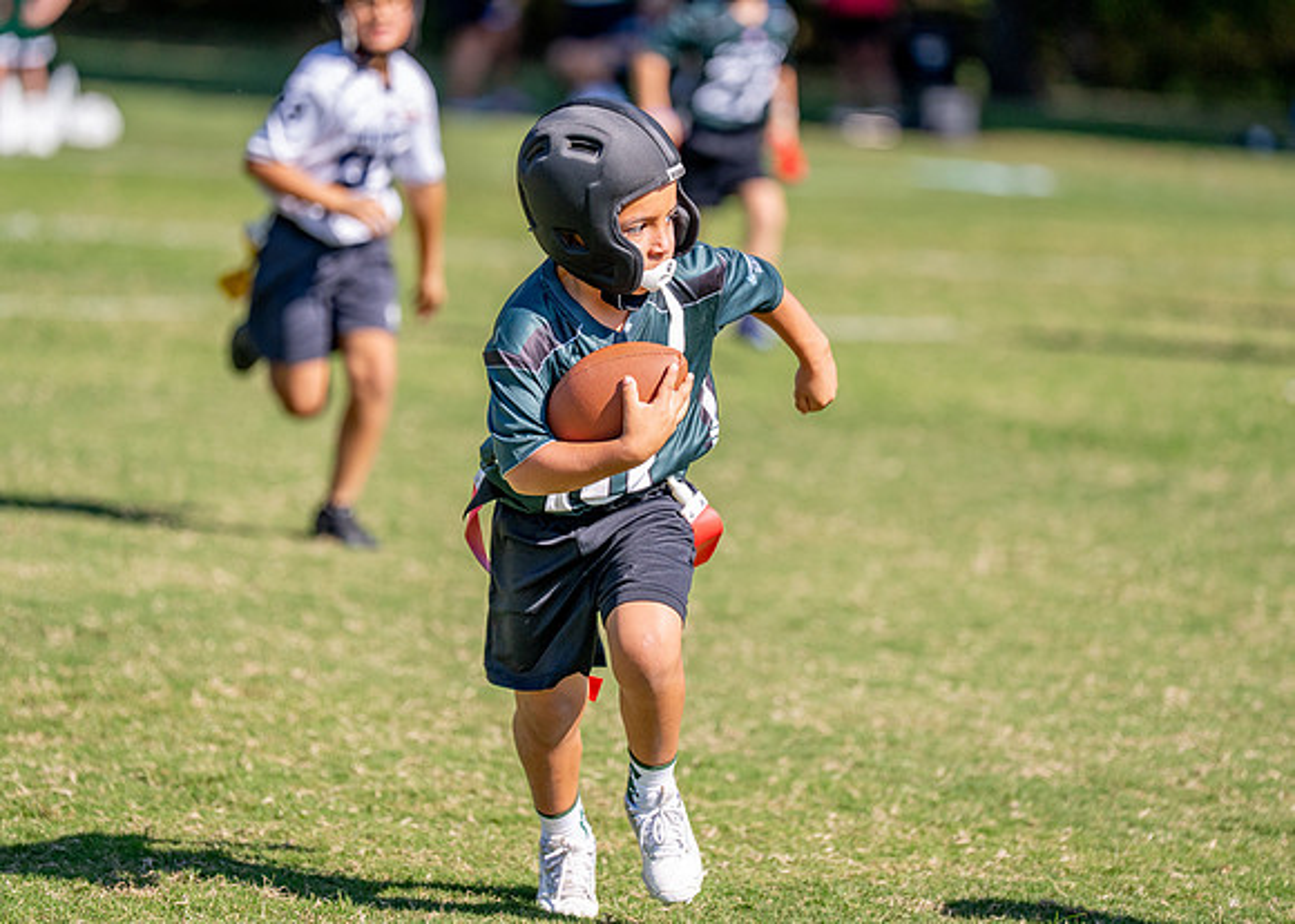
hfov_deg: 9.4
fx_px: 7872
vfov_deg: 6.7
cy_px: 396
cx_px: 647
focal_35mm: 214
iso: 250
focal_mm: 173
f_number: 2.8
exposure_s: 1/4000
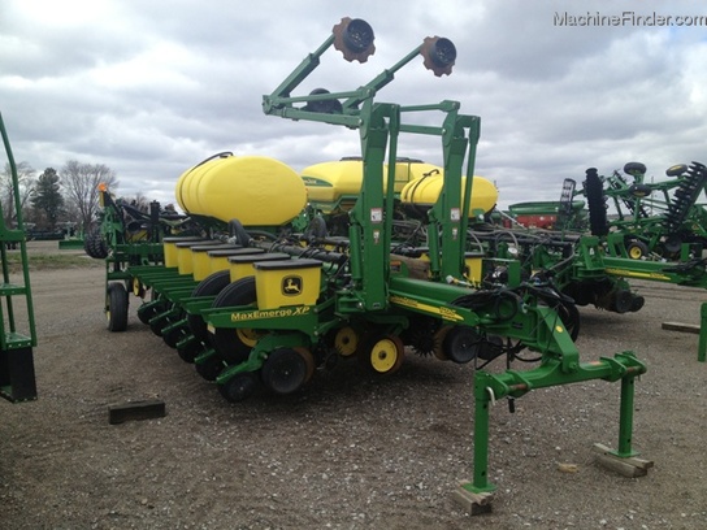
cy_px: 265
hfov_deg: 52.6
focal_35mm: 35
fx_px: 715
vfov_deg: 40.7
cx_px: 354
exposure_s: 1/1175
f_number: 2.4
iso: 50
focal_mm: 4.28
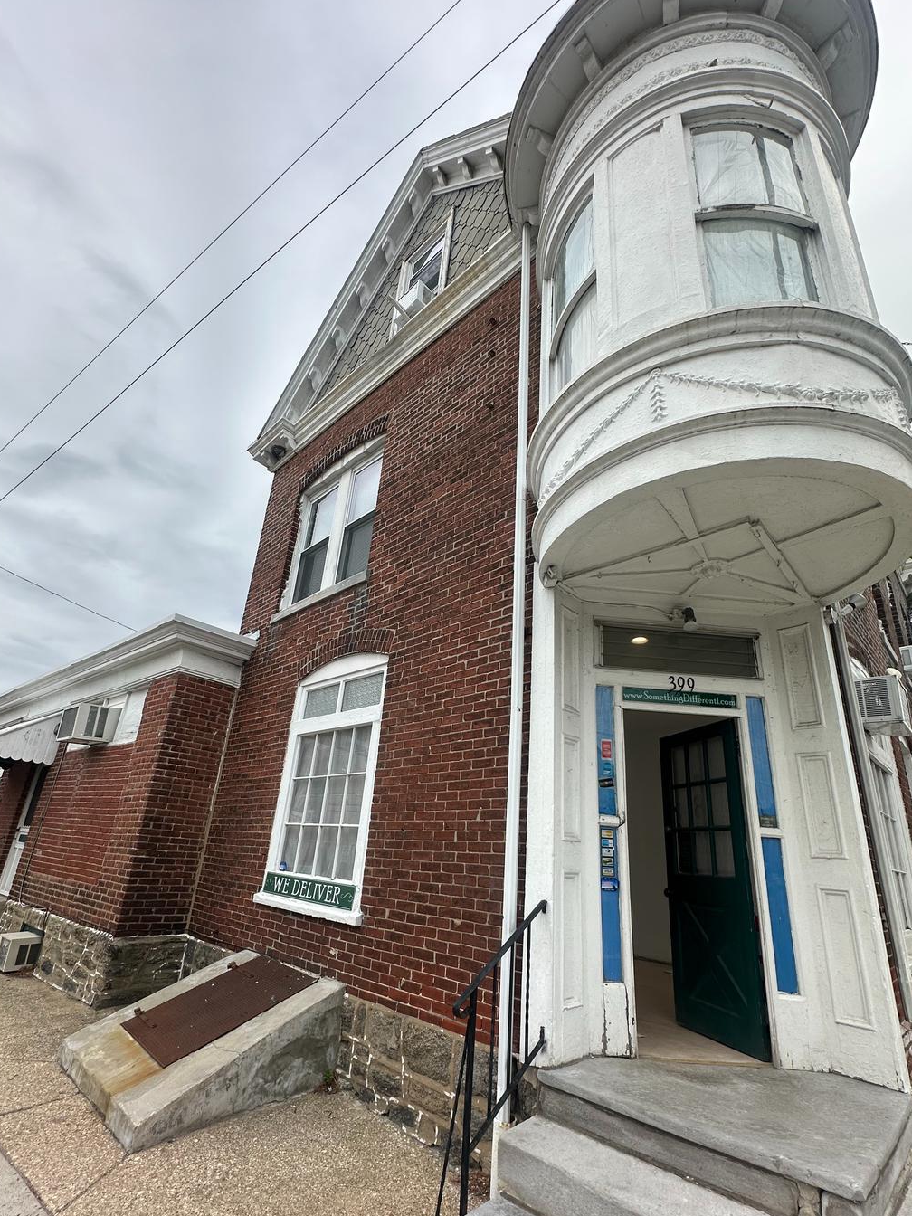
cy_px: 657
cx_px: 465
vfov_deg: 94.3
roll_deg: -5.4
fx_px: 562
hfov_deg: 78.1
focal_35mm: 16
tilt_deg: +19.3
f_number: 2.2
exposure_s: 1/1276
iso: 40
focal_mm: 2.22
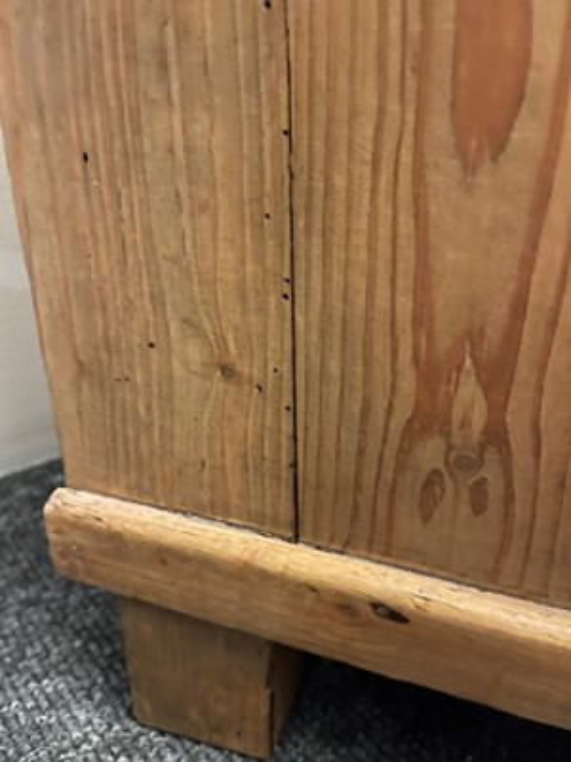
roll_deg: +1.6
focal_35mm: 25
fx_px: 550
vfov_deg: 69.4
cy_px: 381
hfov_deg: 54.9
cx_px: 286
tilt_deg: -25.6
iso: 640
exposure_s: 1/13
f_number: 1.6
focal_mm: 5.1
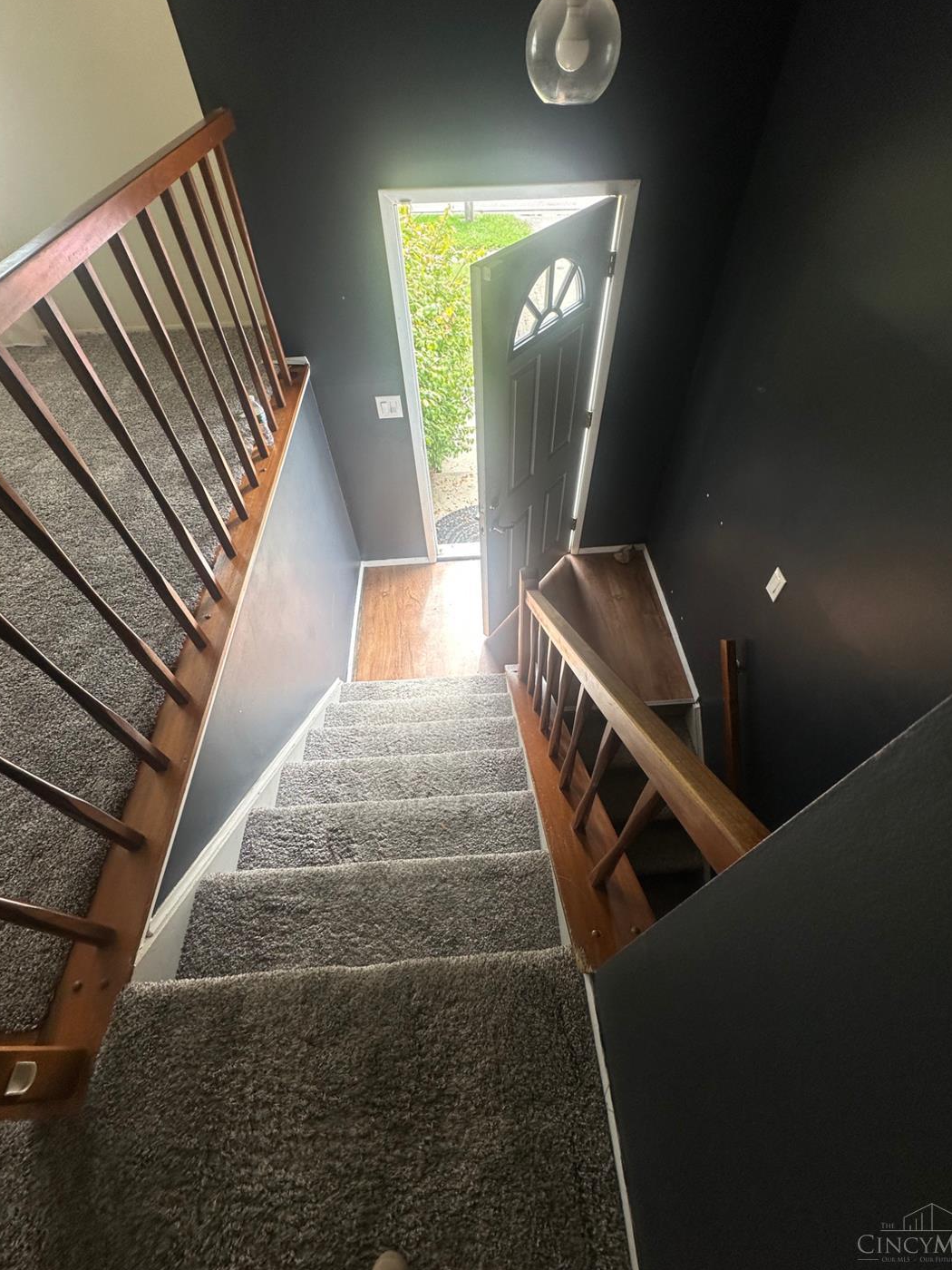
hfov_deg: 81.7
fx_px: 550
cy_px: 595
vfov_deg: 98.0
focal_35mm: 15
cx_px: 486
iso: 40
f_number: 2.2
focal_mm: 2.22
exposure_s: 1/99
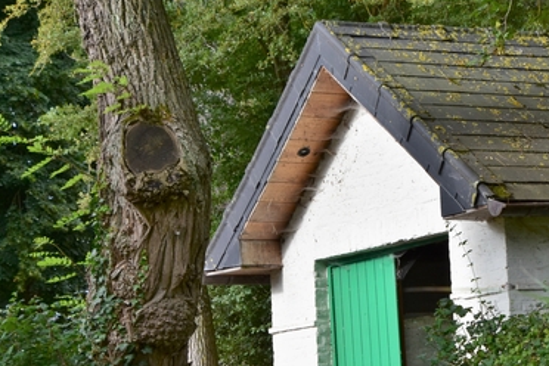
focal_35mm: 150
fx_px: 2287
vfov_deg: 9.1
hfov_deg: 13.6
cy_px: 276
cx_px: 431
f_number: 11
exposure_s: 1/125
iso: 200
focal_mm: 62
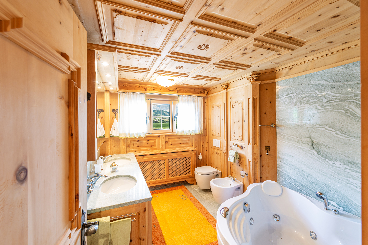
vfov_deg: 81.2
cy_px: 122
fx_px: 143
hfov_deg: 104.3
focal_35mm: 14
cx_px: 184
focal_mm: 14
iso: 100
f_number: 9
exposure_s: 2
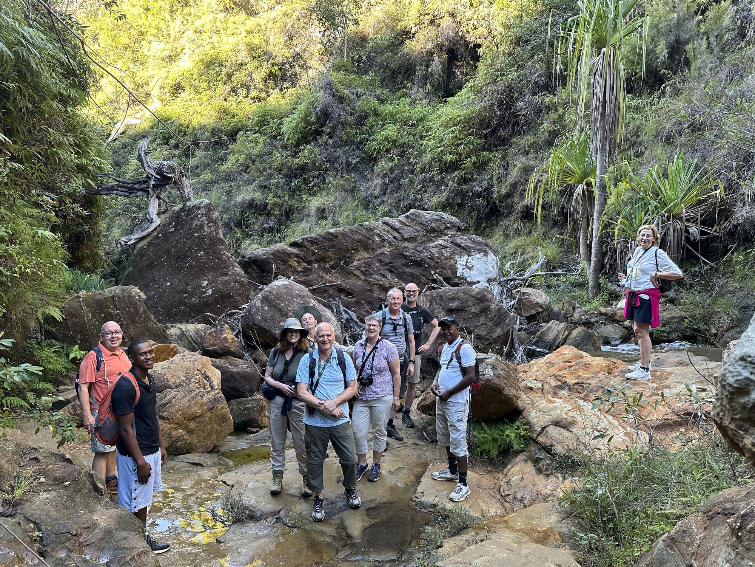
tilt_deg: -4.7
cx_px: 378
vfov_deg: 56.8
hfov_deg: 71.6
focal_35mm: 24
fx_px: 523
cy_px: 284
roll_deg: -1.2
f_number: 1.78
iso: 125
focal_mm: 6.86
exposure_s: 1/121
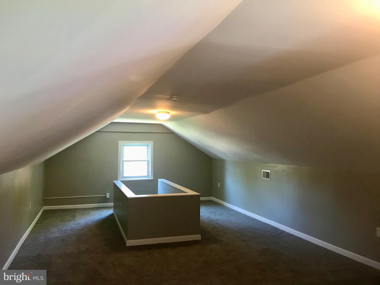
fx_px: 307
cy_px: 142
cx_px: 190
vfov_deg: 49.7
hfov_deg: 63.4
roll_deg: -0.5
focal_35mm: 28
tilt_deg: +1.8
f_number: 1.8
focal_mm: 3.99
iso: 64
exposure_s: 1/15
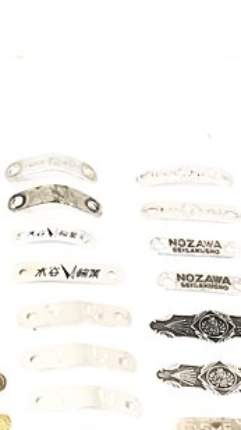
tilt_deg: -52.9
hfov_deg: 8.0
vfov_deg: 14.6
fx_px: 1672
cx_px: -167
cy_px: 324
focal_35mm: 147
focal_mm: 6
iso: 160
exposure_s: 1/33
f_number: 2.4
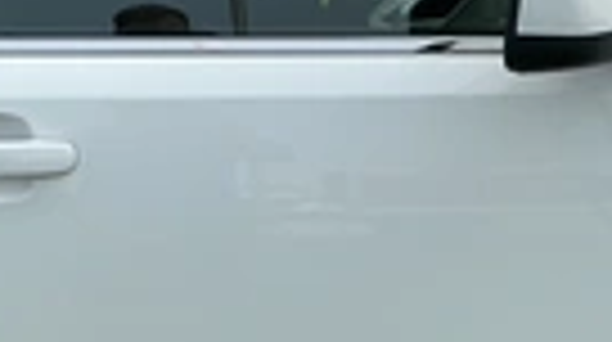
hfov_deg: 23.6
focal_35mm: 90
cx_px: 220
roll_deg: +0.6
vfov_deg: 13.4
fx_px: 1458
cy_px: 153
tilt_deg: -19.4
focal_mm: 3
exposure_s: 1/1451
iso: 25
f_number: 1.8
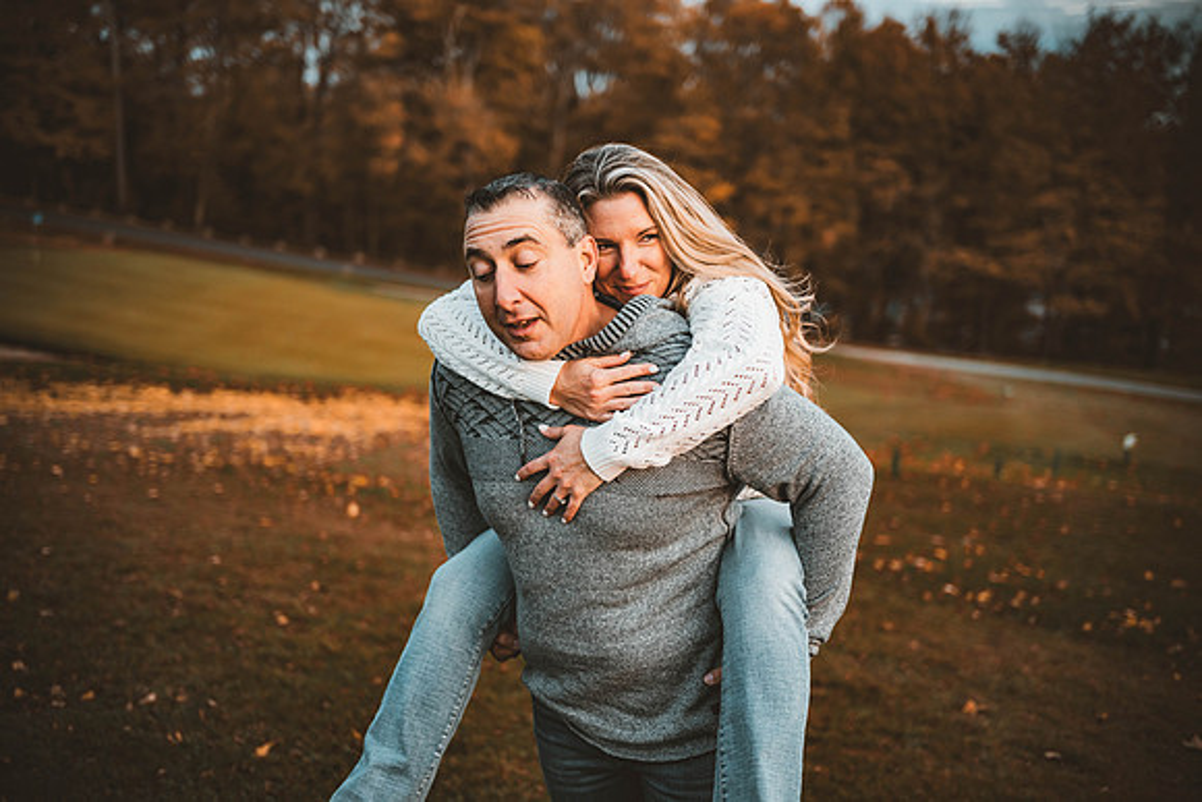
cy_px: 401
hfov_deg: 48.4
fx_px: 1336
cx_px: 601
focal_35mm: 40
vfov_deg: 33.4
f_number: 2
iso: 1000
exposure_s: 1/640
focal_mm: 40
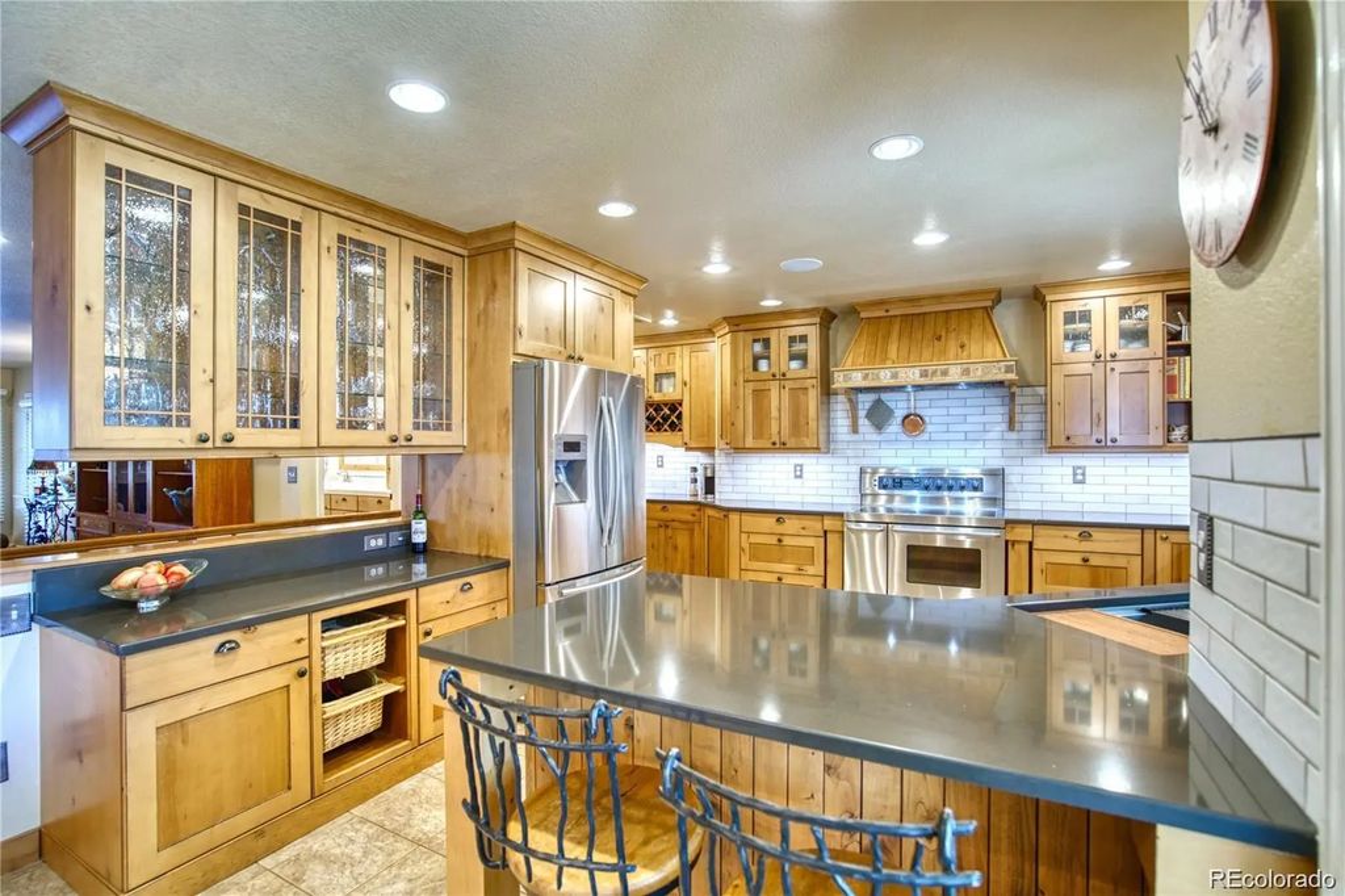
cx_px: 672
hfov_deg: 96.8
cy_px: 448
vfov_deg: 73.7
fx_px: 598
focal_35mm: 16
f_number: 4
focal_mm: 16
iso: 500
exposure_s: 1/20
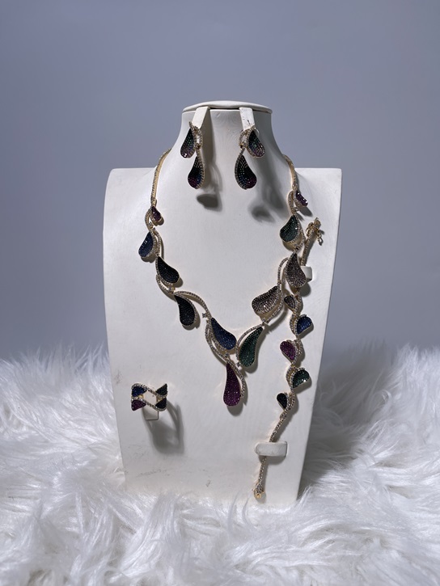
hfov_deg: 54.9
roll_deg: +1.7
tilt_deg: -14.6
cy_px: 293
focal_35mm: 25
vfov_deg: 69.4
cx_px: 220
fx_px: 424
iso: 32
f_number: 1.6
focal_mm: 5.1
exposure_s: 1/1339
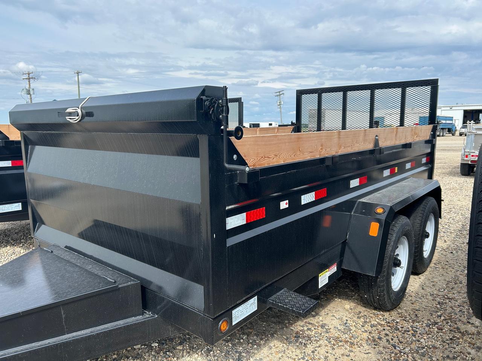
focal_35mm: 26
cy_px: 180
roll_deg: -1.3
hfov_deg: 67.3
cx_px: 241
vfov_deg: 53.1
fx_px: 362
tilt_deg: -8.0
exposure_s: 1/2994
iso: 50
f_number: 1.5
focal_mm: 5.7
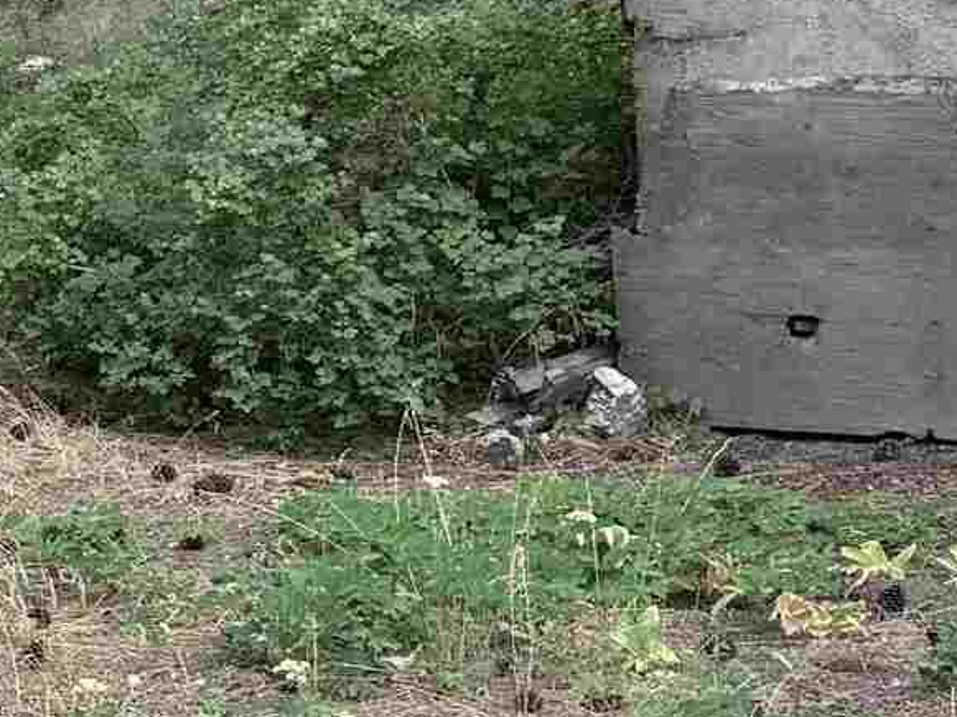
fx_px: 3509
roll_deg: +0.4
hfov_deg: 13.6
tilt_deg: -0.6
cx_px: -881
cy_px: 252
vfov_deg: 11.6
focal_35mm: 127
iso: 64
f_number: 1.78
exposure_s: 1/281
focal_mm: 6.76
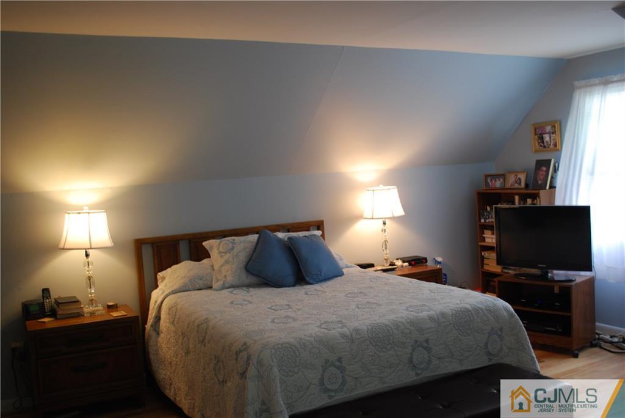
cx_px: 312
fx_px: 625
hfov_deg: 53.1
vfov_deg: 36.9
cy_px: 209
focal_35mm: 36
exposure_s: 1/30
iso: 280
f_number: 4.2
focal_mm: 24
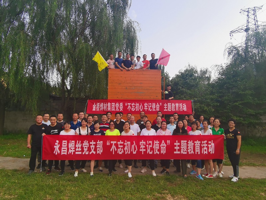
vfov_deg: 58.9
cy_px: 100
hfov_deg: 73.9
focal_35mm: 23
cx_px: 133
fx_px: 177
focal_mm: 2.35
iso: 50
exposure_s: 1/365
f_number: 2.2
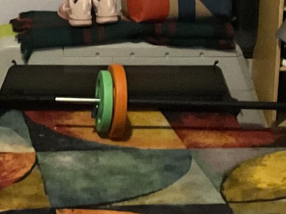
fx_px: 1132
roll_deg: -1.0
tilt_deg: -12.3
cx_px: 27
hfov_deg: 14.3
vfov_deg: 10.7
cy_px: 0
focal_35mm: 137
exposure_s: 1/24
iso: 500
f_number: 1.8
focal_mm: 3
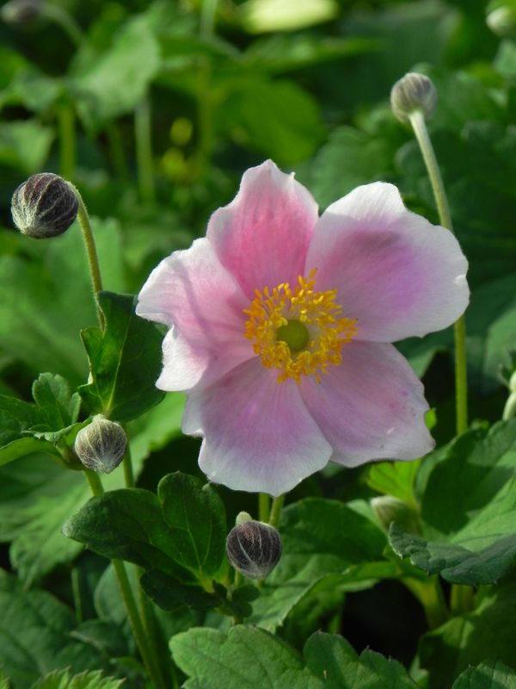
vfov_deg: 13.7
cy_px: 344
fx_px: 2862
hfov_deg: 10.3
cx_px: 258
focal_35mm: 144
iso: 160
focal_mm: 25.7
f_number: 5
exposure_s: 1/250
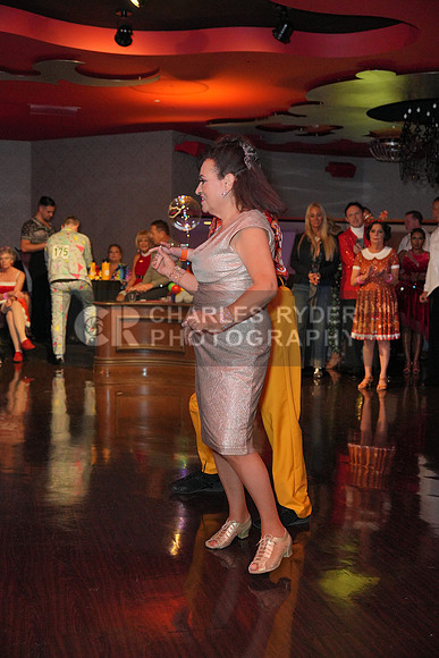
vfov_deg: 43.6
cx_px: 220
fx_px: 823
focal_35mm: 45
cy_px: 329
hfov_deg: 29.9
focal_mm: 45
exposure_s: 1/200
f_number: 4
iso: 4000
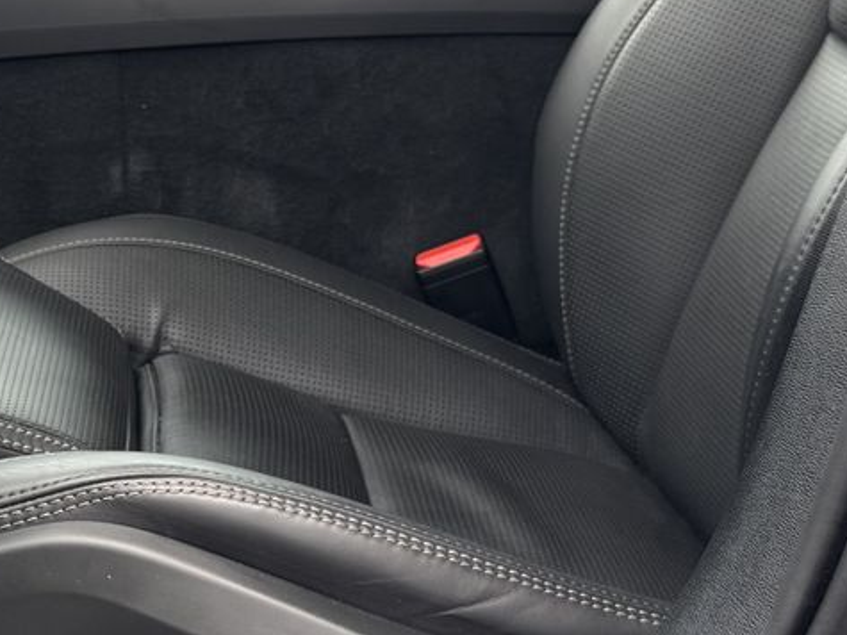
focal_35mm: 82
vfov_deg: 18.0
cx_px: 144
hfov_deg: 23.4
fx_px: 2006
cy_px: 266
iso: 80
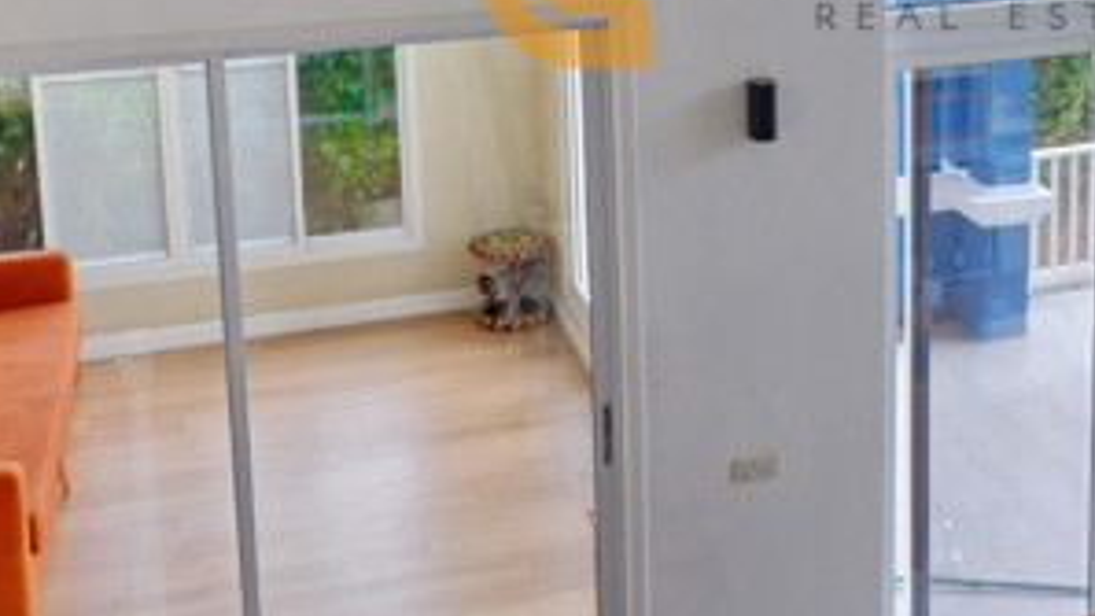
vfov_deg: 20.9
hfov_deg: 36.2
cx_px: 918
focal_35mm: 55
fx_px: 1597
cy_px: -30
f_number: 3.6
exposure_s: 1/100
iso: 200
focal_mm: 17.5
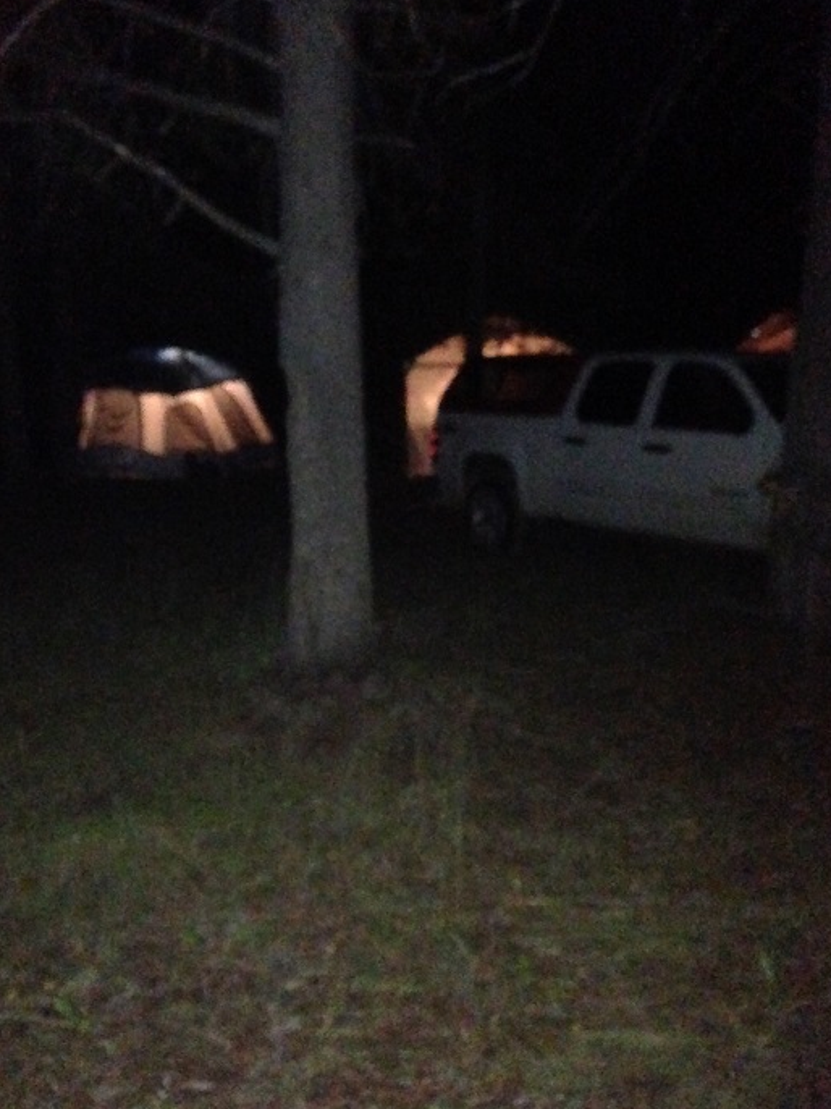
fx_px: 2466
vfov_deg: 25.3
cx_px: 352
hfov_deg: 19.1
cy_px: 517
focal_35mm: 77
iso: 3200
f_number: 2.4
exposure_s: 1/16
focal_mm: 4.12
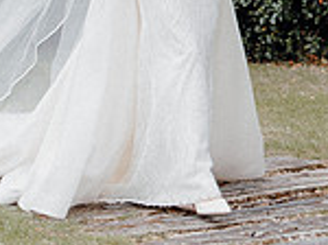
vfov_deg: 5.3
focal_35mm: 279
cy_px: -102
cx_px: 372
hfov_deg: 7.1
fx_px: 2639
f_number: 3.5
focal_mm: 50
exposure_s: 1/160
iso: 125
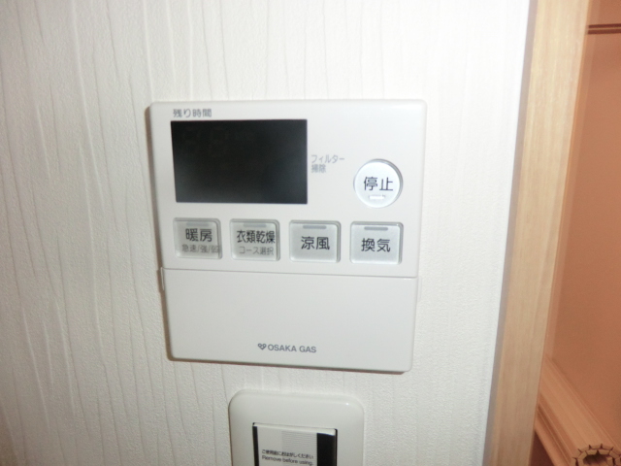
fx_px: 431
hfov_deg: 71.6
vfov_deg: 56.8
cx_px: 310
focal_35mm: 24
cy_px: 233
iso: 200
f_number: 3.2
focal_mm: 4.3
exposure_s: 1/20
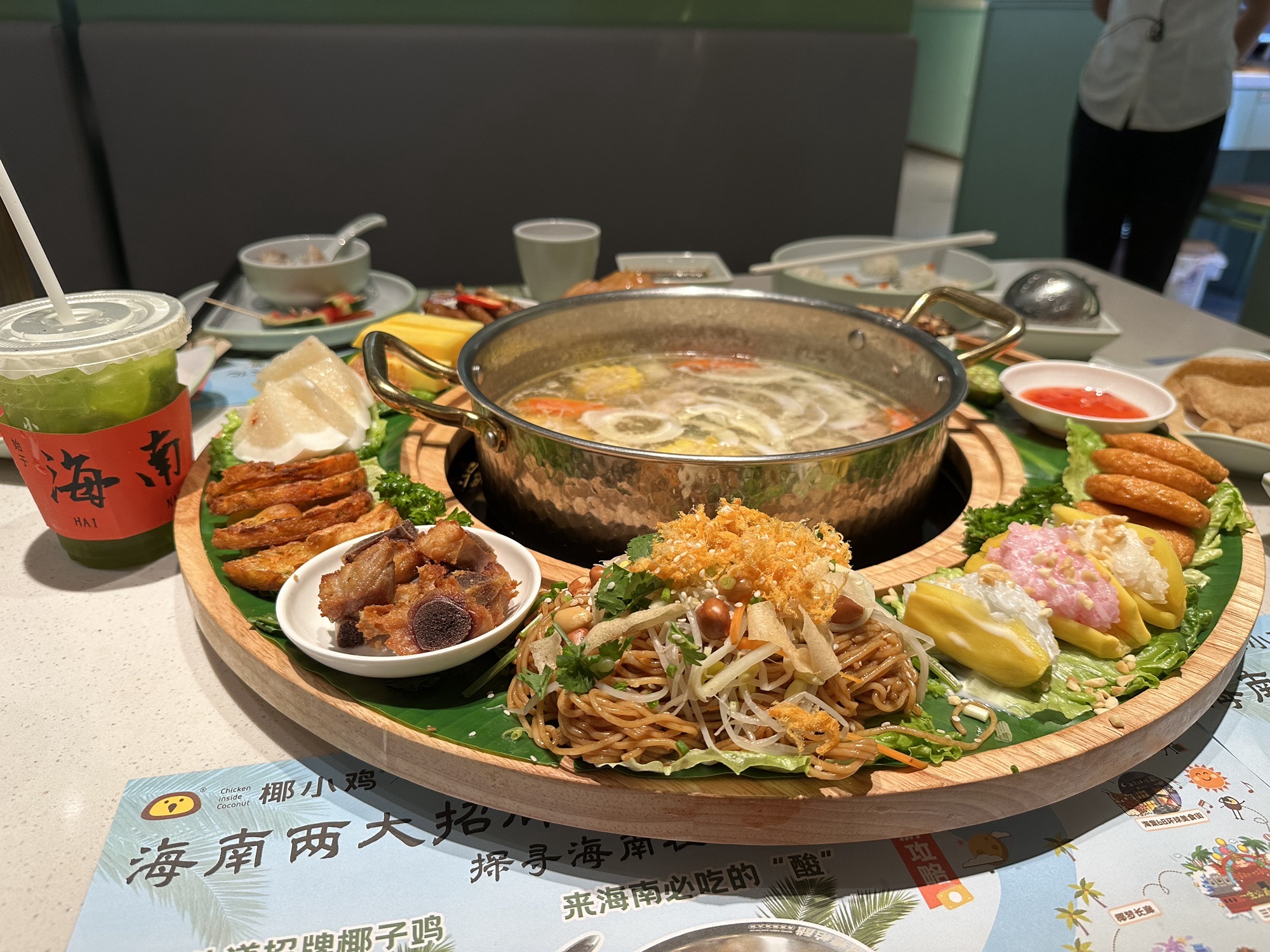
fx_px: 881
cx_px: 635
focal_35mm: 24
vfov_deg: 56.8
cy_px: 476
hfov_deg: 71.6
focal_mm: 6.86
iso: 125
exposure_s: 1/120
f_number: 1.78
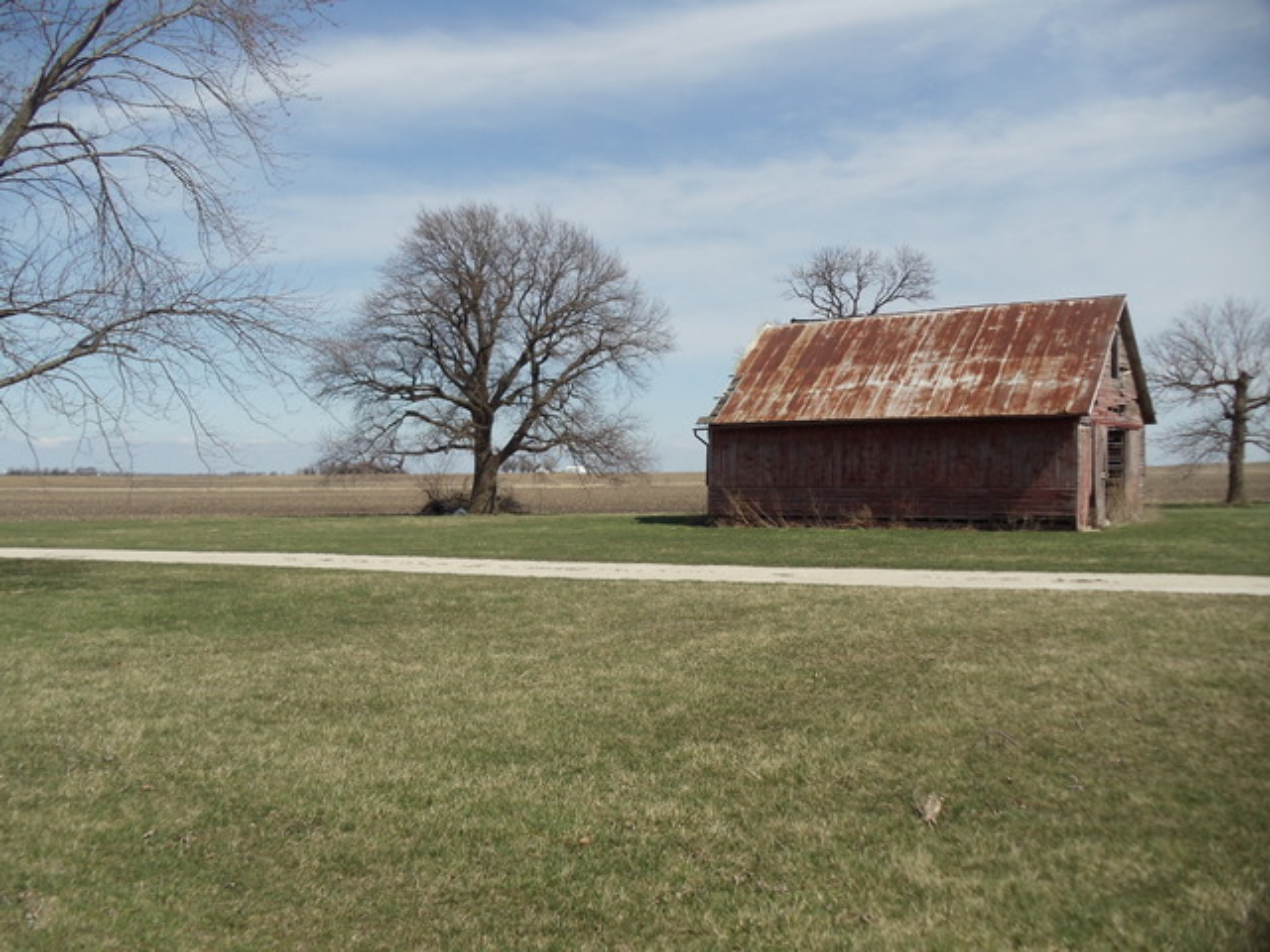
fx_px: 1614
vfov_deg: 32.9
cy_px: 476
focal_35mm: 44
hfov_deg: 42.9
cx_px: 635
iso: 100
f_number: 7.1
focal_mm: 6
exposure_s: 1/400
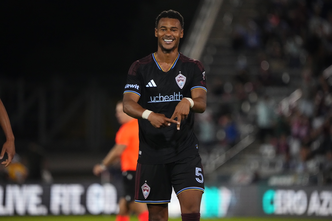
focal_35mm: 485
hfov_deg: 4.3
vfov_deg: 2.8
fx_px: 4472
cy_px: 110
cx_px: 166
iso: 10000
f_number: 6.3
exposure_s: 1/1000
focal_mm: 485
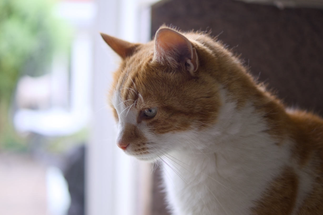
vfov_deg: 25.7
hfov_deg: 37.9
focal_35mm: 52
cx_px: 162
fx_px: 471
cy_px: 108
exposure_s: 1/125
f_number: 1.8
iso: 200
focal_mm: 35
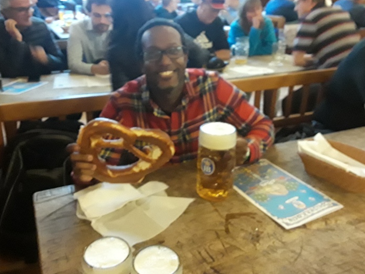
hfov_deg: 55.3
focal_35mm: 33
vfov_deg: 42.8
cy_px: 116
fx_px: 348
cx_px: 172
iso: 640
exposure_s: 1/15
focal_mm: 2.9
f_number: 1.9
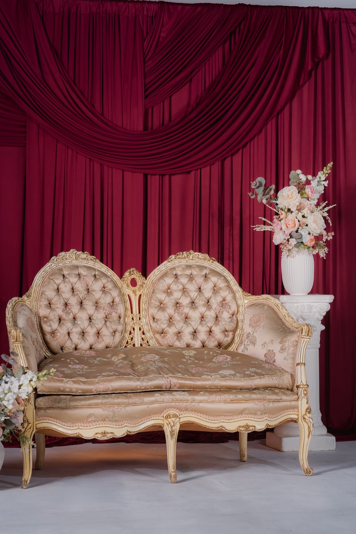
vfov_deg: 23.9
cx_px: 178
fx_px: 1260
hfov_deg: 16.1
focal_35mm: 85
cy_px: 267
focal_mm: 85
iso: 200
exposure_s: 1/125
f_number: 4.5
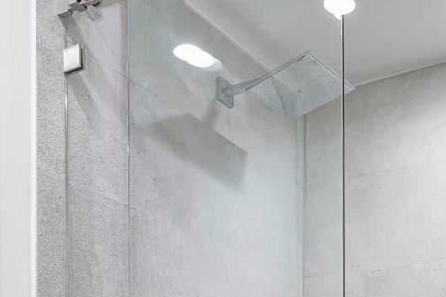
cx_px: 317
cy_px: 428
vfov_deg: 20.0
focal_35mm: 60
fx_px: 743
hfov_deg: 33.0
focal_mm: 20
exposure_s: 1/30
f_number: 4.5
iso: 250
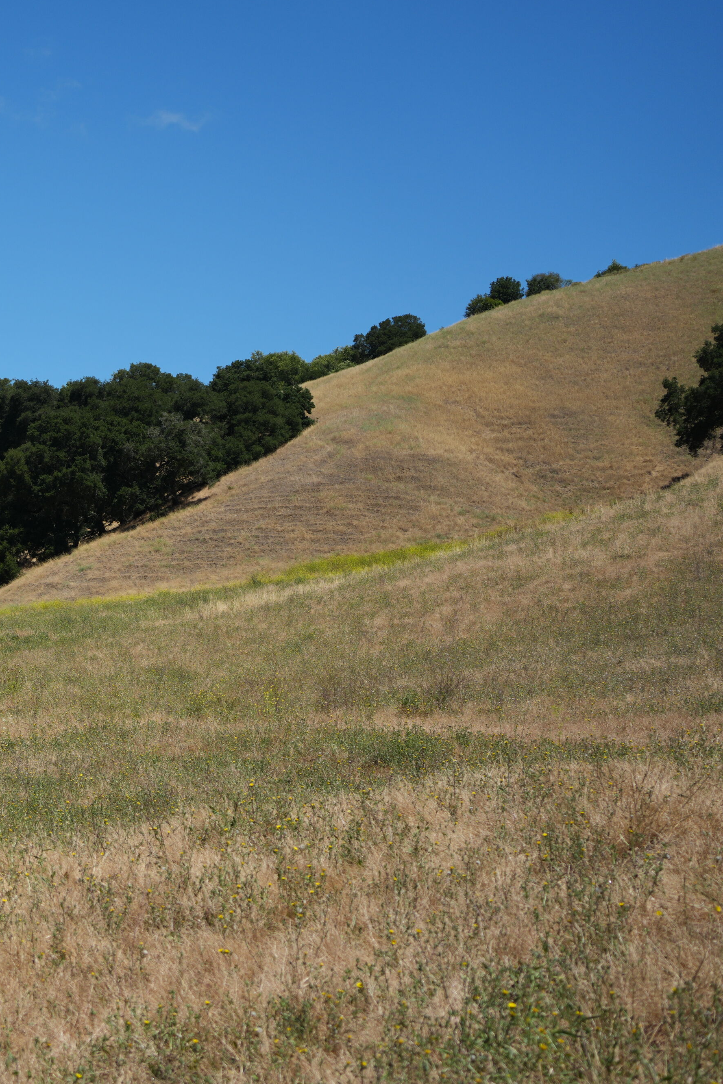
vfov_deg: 25.1
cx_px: -136
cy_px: 576
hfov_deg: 16.2
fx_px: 2440
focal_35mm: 81
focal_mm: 50
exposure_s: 1/1600
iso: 200
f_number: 4.5
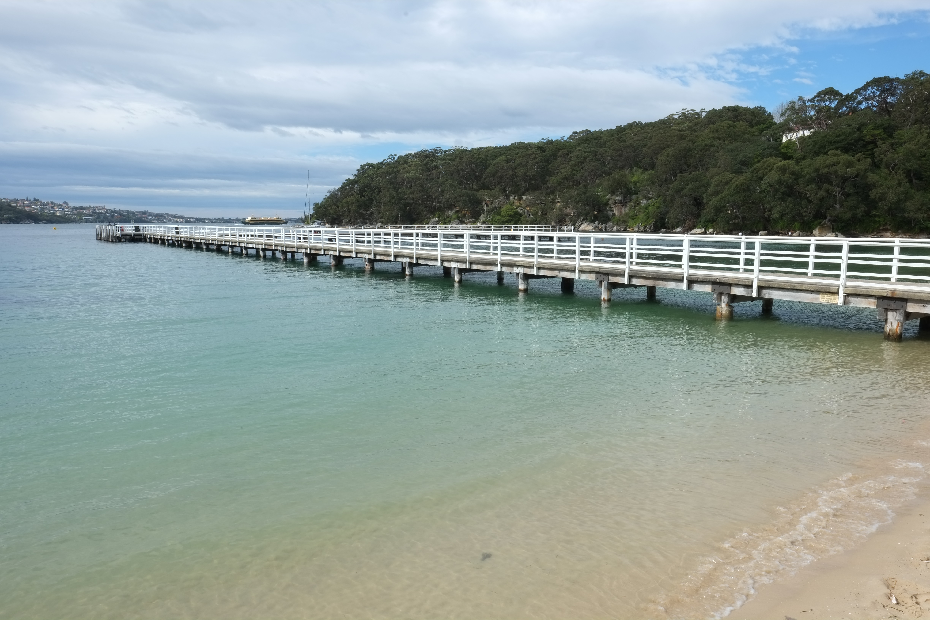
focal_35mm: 24
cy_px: 310
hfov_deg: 73.7
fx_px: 620
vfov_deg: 53.1
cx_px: 465
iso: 200
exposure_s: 1/60
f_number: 16
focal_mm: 16
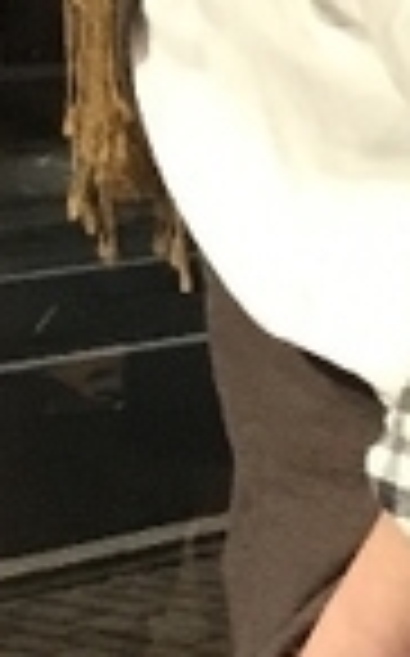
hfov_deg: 7.9
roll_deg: +5.0
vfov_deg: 12.8
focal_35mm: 163
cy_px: 594
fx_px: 2920
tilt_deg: -9.7
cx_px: 617
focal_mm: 3.99
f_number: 1.8
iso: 100
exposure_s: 1/13
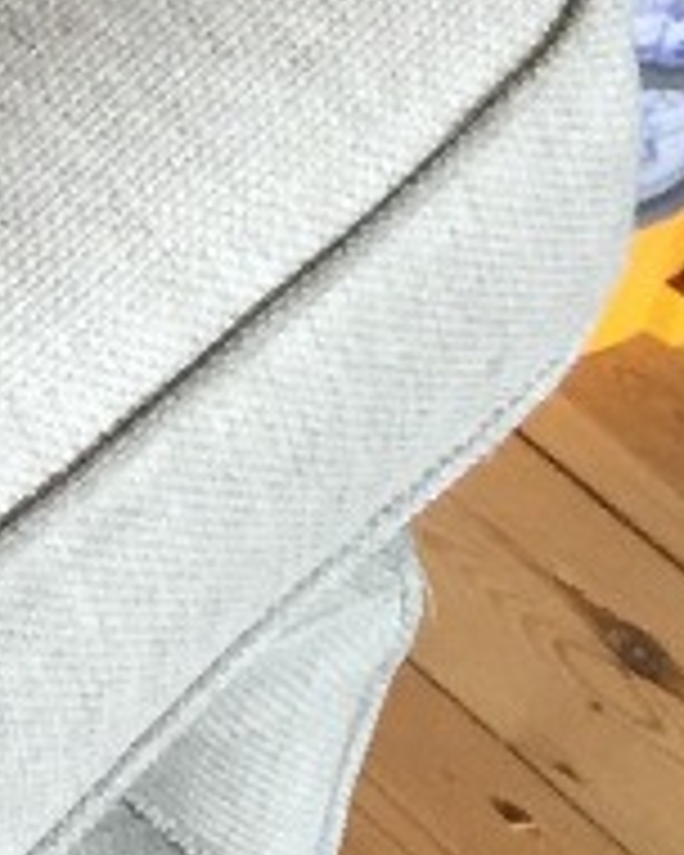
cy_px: -742
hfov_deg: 7.7
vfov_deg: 10.1
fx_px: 4530
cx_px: -1264
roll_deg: +3.0
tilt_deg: -40.1
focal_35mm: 179
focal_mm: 4.15
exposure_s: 1/33
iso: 64
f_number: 2.2
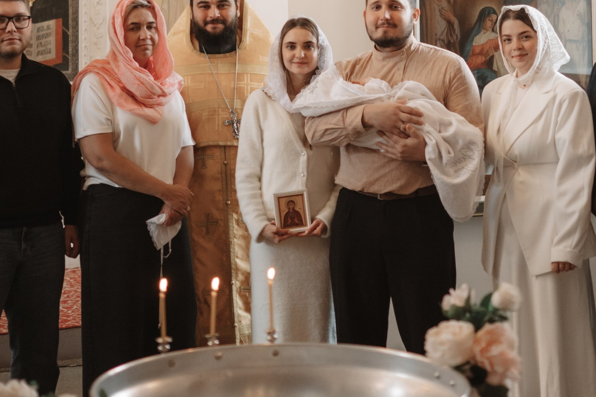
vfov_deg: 13.9
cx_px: 412
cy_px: -59
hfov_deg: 21.1
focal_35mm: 96
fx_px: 1589
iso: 640
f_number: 1.8
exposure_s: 1/320
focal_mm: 35
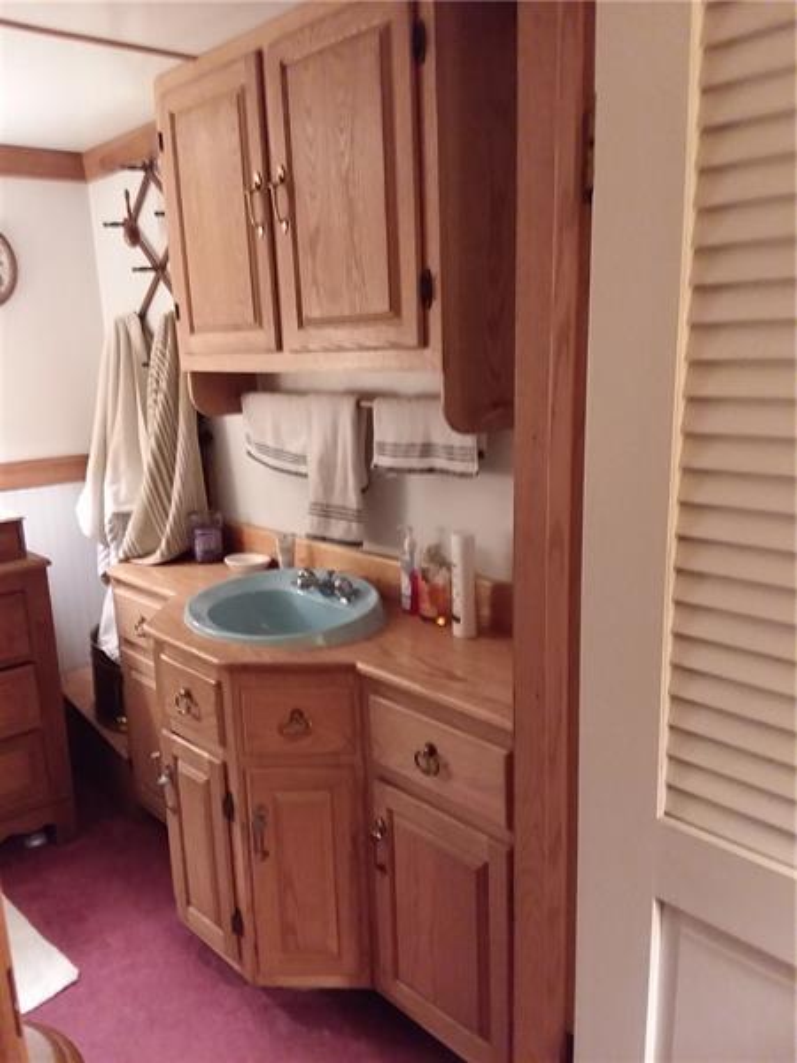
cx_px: 398
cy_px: 532
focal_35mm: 27
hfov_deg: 51.4
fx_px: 829
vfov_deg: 65.3
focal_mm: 2.91
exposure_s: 1/15
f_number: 1.9
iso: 320
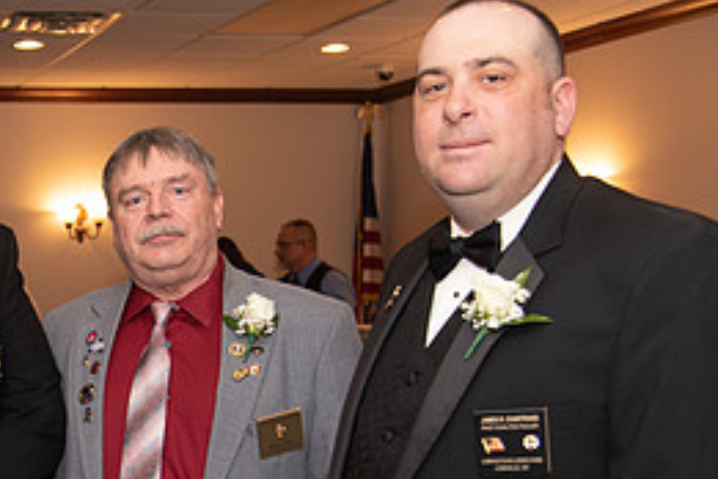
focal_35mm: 69
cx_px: 19
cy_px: 398
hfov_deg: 27.7
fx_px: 1376
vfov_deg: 19.5
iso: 800
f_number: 4
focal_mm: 31
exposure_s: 1/200
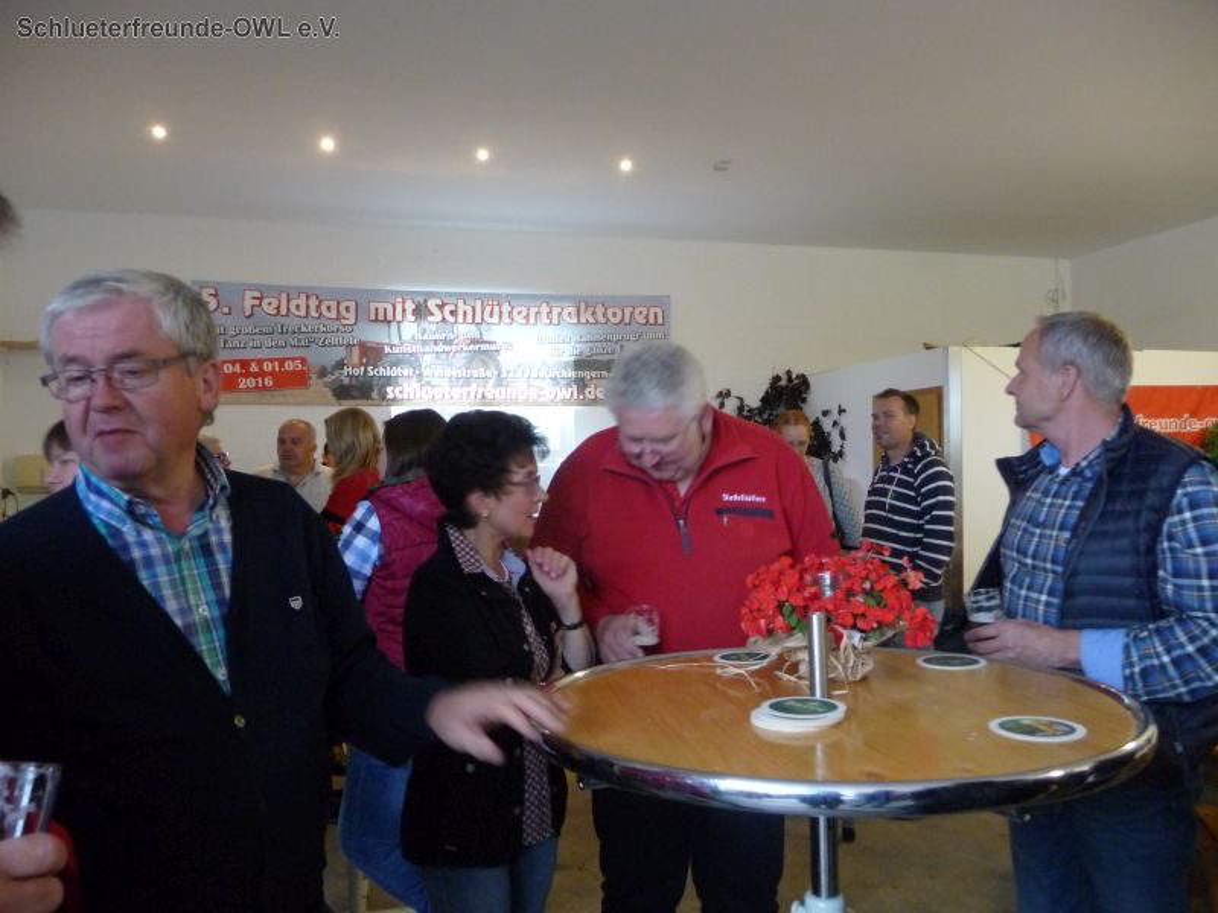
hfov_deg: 63.4
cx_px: 609
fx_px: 985
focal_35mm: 28
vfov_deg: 49.7
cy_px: 456
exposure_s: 1/10
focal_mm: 4.7
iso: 400
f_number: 3.3
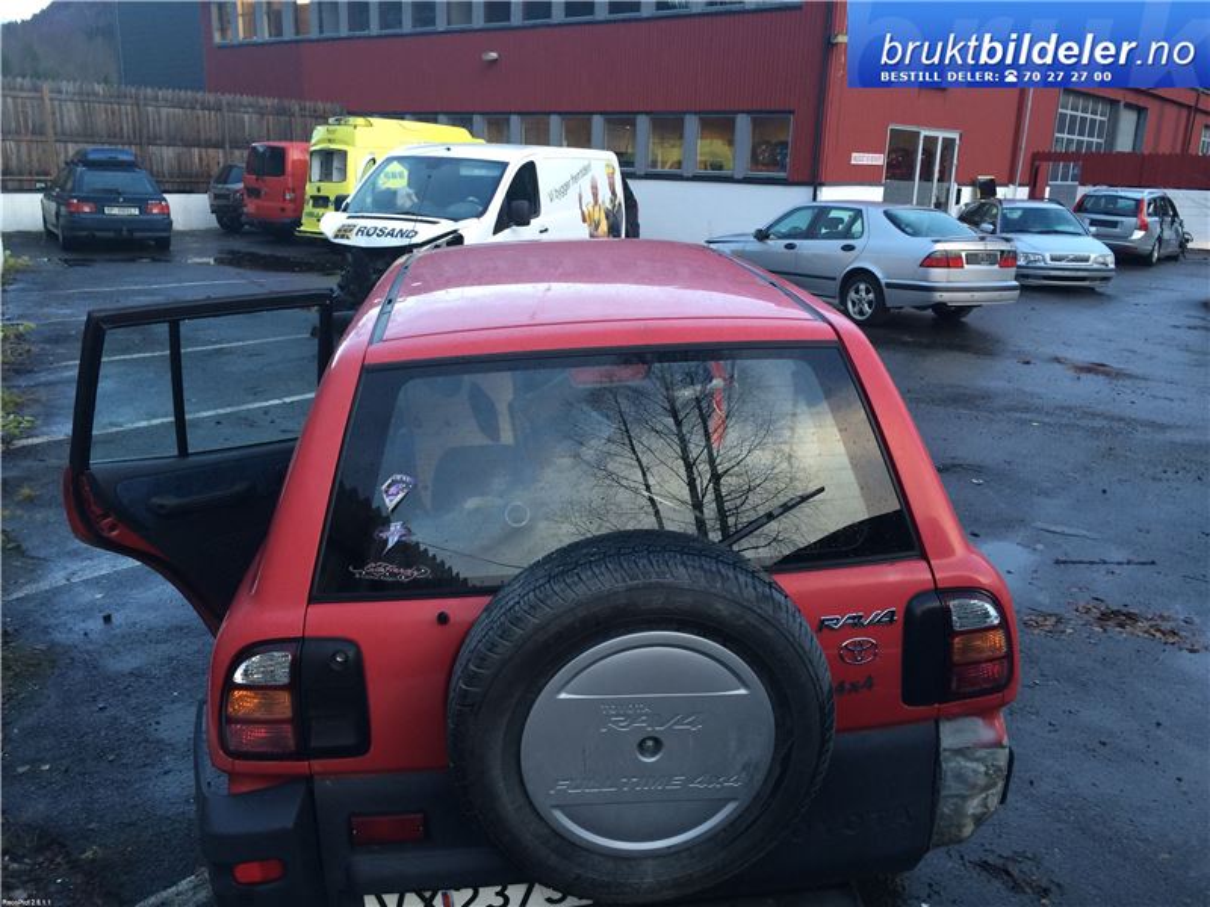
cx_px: 605
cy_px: 454
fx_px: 1014
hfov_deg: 61.7
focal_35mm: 29
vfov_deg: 48.2
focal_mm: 4.15
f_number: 2.2
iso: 32
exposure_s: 1/40
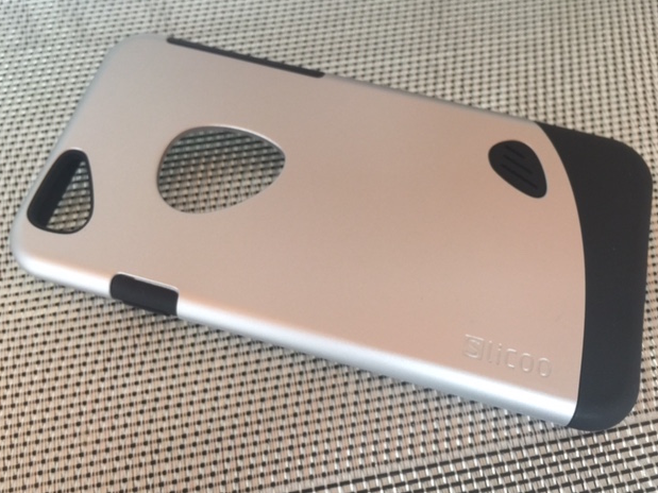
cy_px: 249
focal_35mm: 30
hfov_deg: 60.0
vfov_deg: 46.8
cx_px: 333
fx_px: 570
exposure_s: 1/17
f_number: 2.2
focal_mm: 4.15
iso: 50
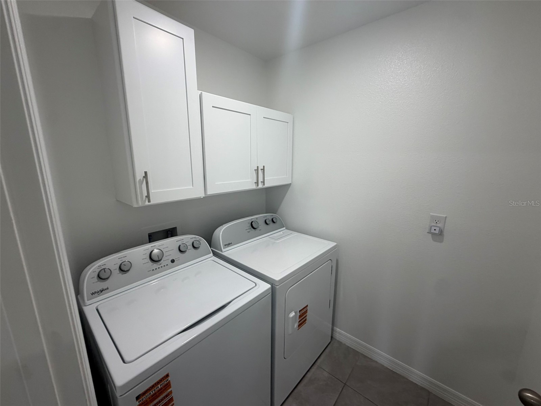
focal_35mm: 14
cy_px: 203
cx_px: 270
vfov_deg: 85.7
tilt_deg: -11.2
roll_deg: +0.6
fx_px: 219
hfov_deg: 102.1
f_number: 2.2
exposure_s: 1/120
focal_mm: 2.22
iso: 125
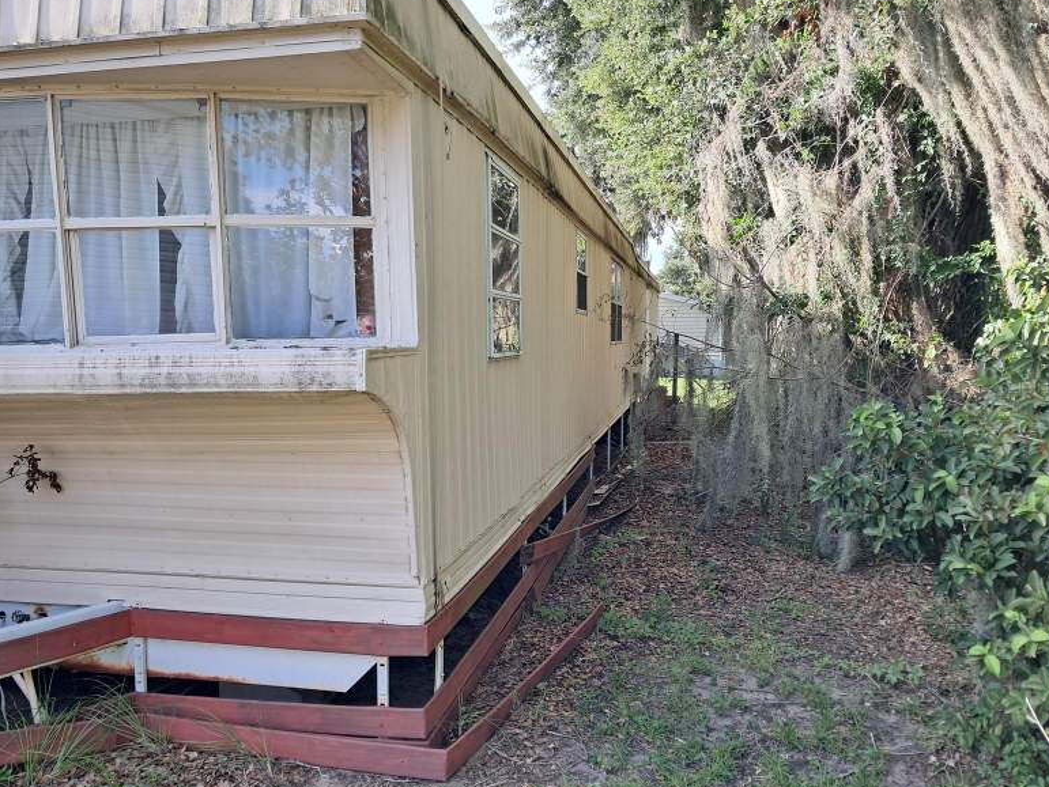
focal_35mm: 28
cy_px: 387
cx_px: 520
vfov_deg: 49.8
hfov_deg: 63.4
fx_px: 849
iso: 50
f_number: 1.8
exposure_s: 1/120
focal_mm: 4
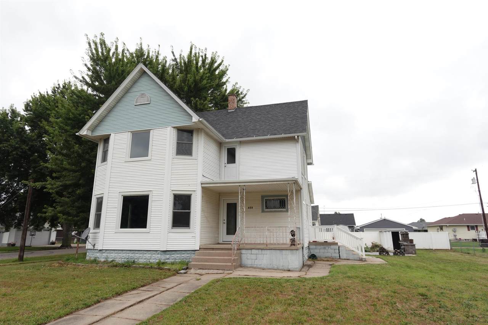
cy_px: 162
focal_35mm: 21
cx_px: 244
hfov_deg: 81.2
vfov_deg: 59.5
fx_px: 285
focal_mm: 8.09
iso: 125
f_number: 4
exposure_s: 1/250
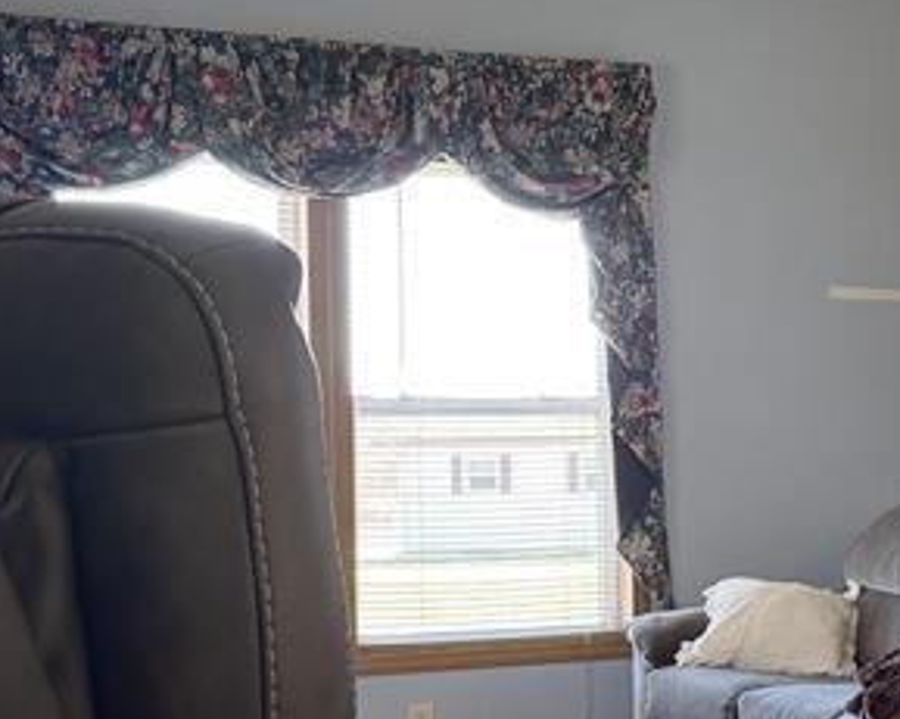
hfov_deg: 21.9
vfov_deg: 18.5
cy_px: 451
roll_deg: +1.0
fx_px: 2210
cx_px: 969
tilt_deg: +0.3
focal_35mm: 83
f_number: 1.78
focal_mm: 6.76
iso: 200
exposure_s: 1/63
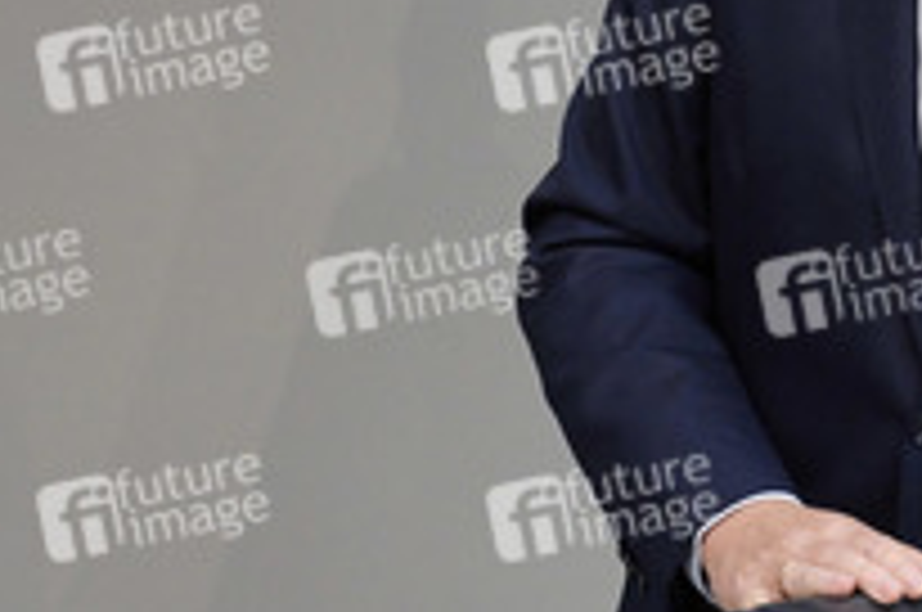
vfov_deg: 1.5
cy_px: -54
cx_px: 933
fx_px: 23653
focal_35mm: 925
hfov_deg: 2.2
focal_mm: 420
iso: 8000
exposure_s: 1/400
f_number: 5.6
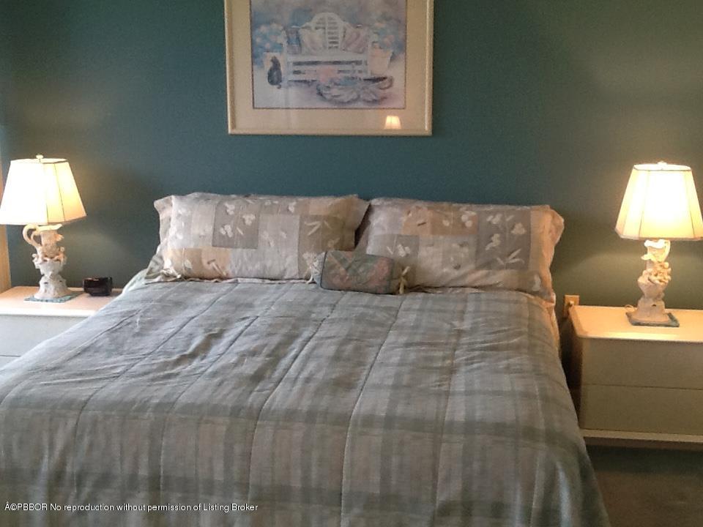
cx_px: 352
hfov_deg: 42.9
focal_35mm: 44
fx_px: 894
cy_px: 264
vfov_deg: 32.9
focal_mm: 2.03
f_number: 2.4
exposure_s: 1/30
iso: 64
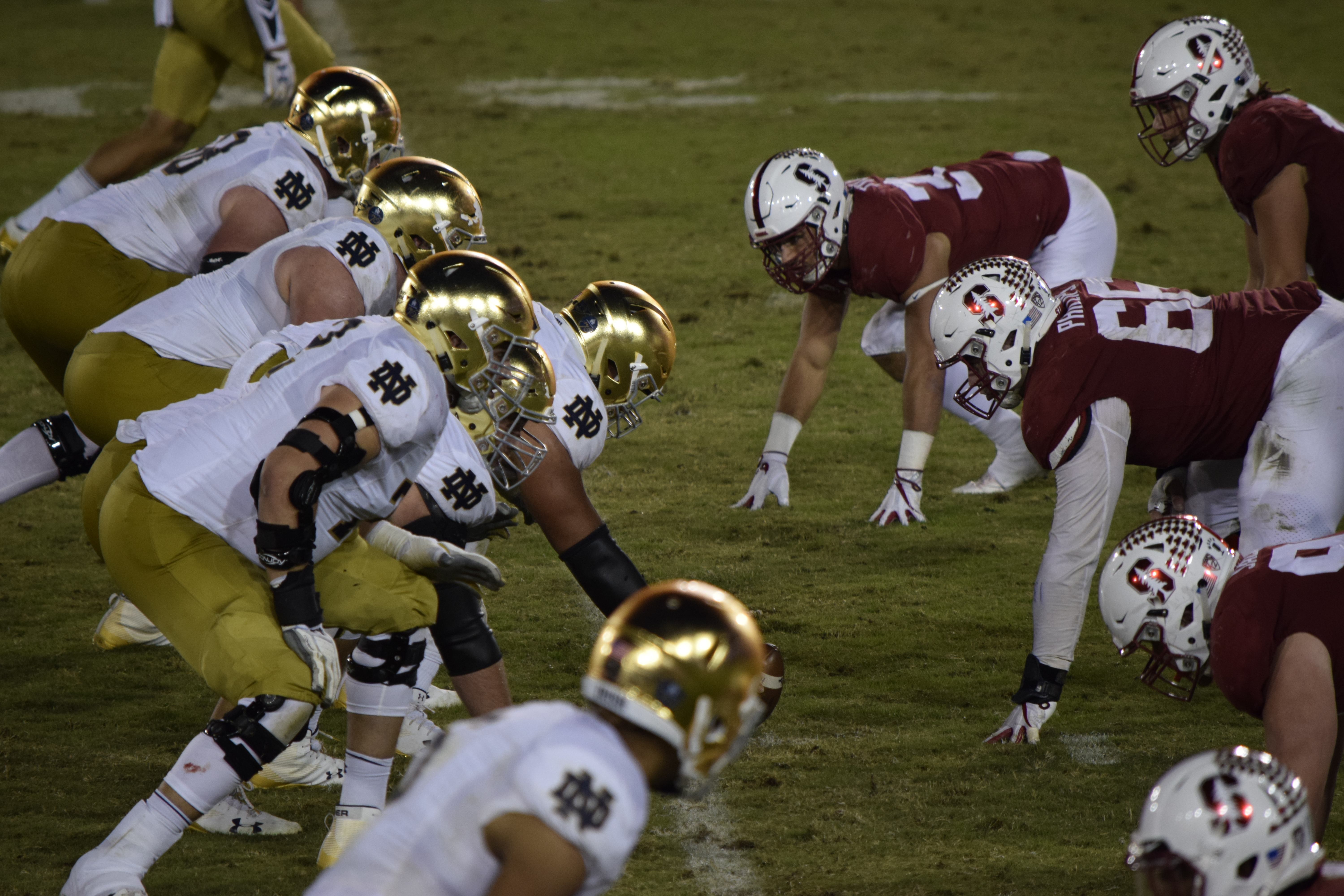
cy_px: 448
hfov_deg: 4.9
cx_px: 672
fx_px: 15679
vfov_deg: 3.3
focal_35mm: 420
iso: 1250
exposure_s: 1/500
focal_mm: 280
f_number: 5.6
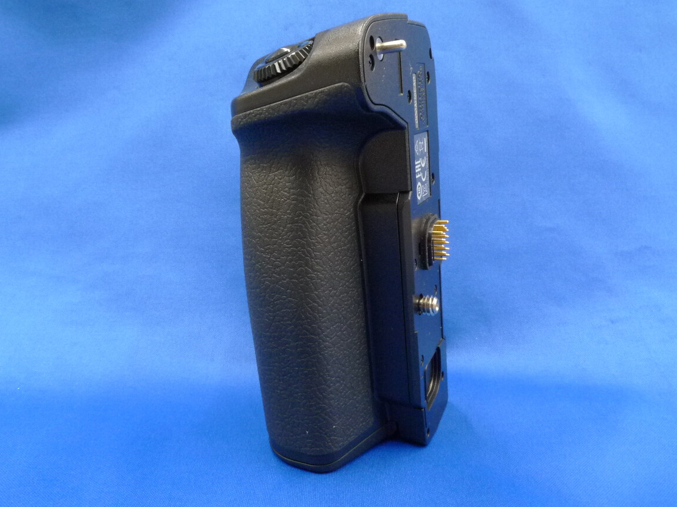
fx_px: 489
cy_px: 249
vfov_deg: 54.9
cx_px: 329
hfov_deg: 69.4
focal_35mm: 25
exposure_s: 1/6
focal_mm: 5.1
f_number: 8
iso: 400
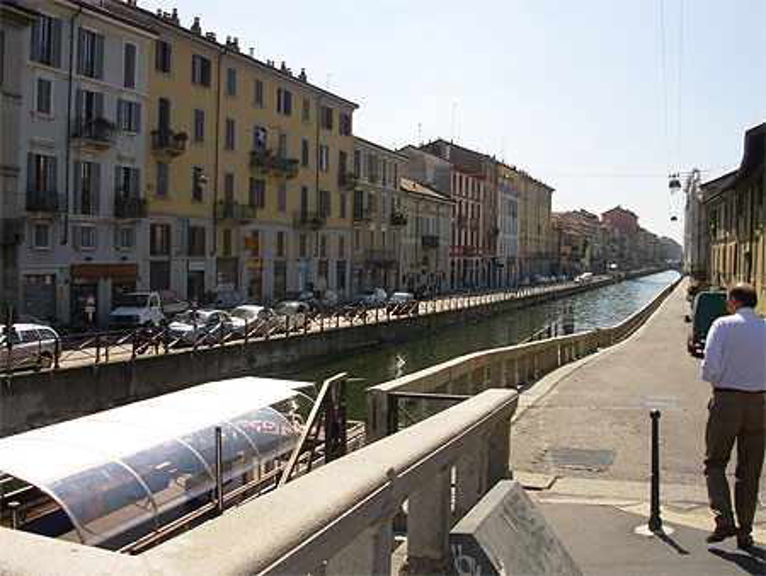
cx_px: 383
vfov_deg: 37.8
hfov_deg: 49.0
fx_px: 841
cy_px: 288
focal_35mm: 38
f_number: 2.9
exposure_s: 1/1149
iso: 50
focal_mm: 6.3
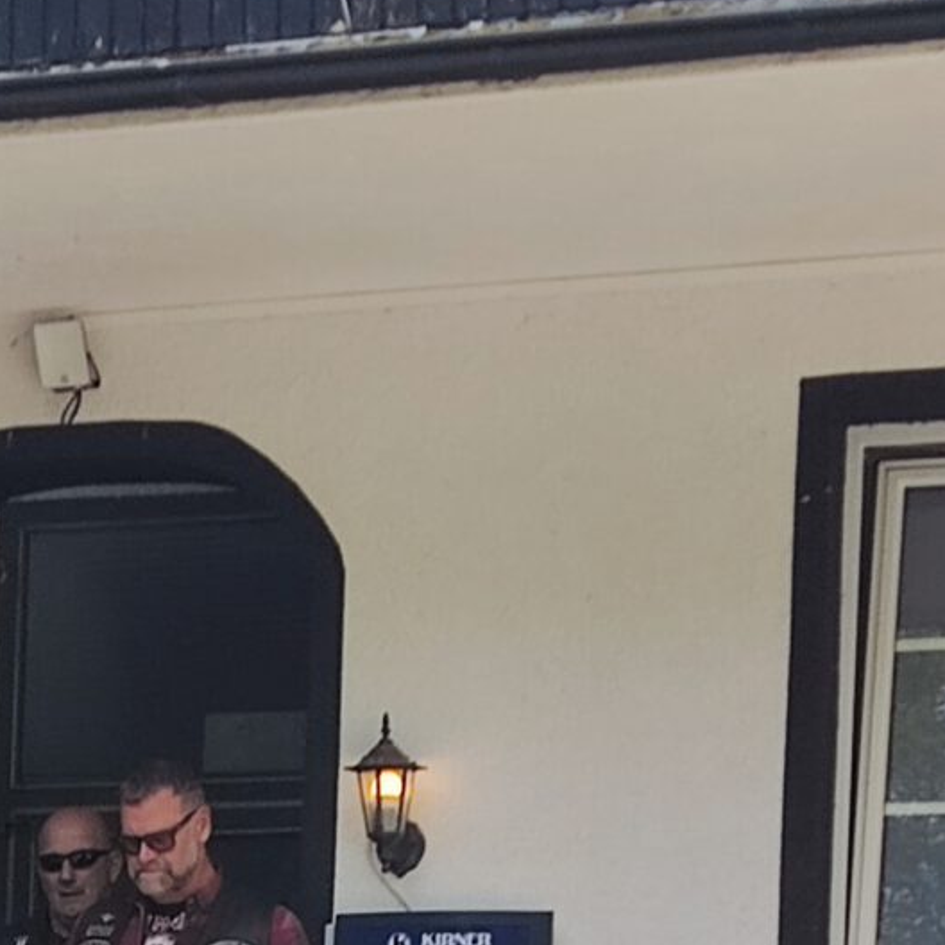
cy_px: 1434
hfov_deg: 11.4
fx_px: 4633
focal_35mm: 150
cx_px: -152
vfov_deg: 11.2
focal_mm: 4.71
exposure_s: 1/890
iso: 50
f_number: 1.79
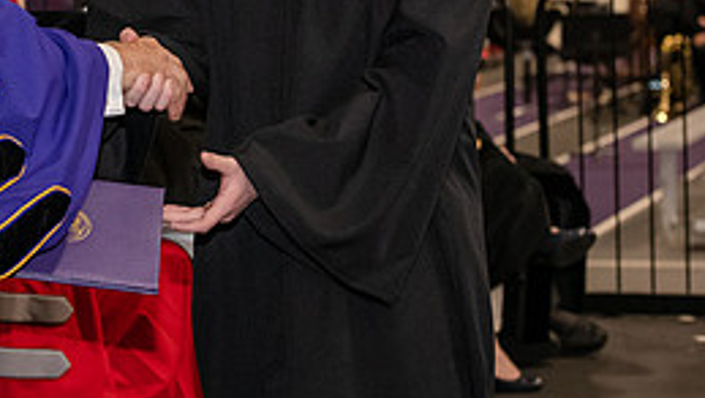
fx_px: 3067
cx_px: 22
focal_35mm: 164
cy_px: -94
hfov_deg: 13.0
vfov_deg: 7.3
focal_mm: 70
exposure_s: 1/200
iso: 2500
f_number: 5
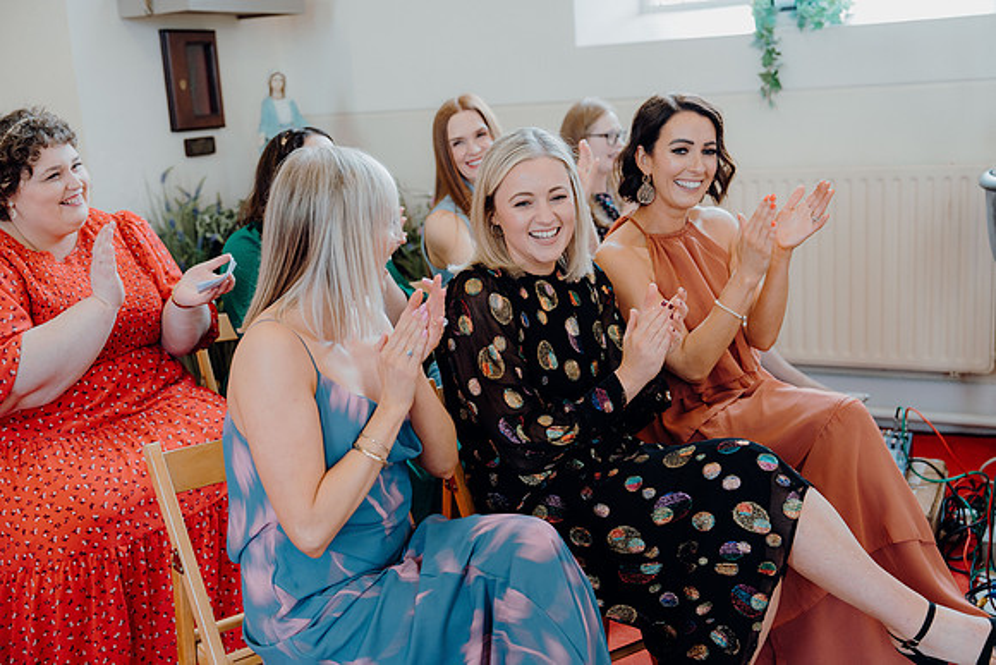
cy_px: 332
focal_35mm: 42
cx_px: 498
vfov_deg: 31.9
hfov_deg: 46.4
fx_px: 1162
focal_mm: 42
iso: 800
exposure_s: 1/200
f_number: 2.8
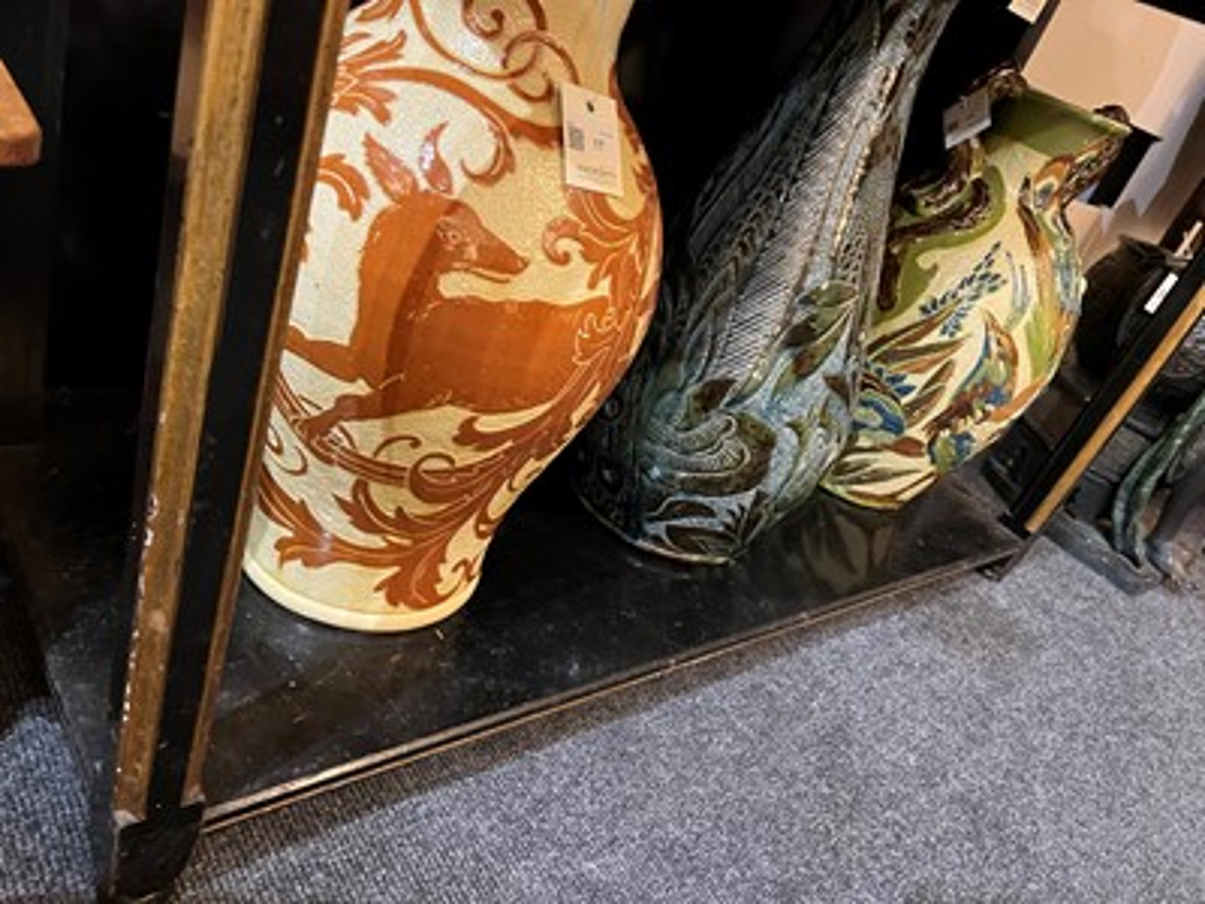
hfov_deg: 67.3
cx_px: 602
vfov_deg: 53.1
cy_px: 452
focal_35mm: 26
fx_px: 905
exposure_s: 1/33
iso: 500
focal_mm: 5.1
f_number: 1.6
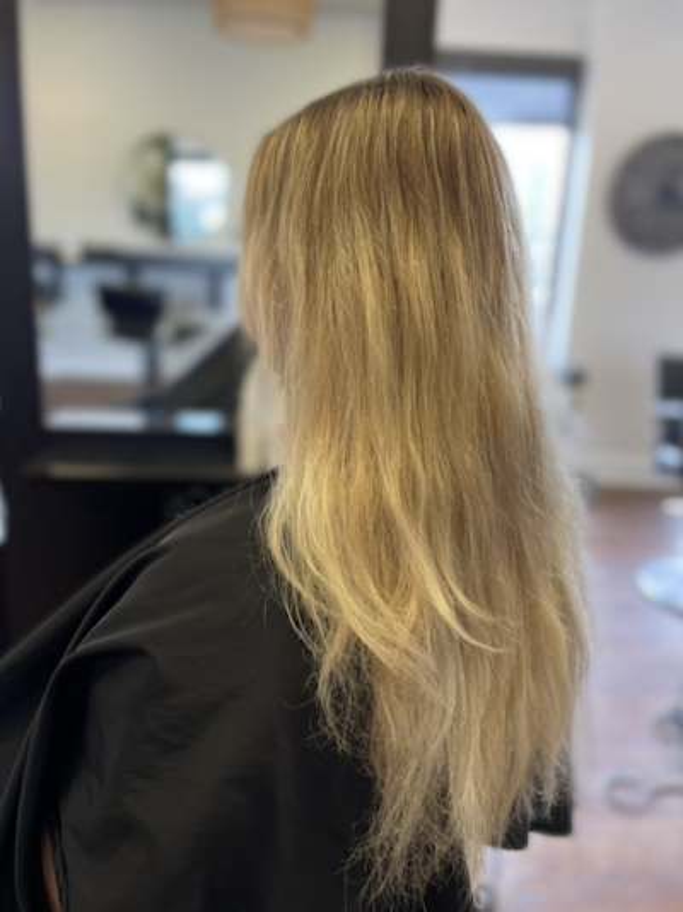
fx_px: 685
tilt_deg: -15.9
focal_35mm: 26
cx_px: 342
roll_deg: -2.7
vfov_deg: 67.3
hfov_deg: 53.0
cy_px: 456
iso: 50
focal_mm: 5.1
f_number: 1.6
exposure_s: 1/120
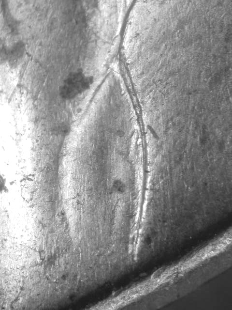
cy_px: 155
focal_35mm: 131
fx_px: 1171
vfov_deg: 15.1
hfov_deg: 11.3
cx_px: 116
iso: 100
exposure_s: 1/5.2
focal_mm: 27.1
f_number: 4.6
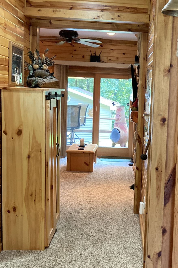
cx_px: 156
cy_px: 130
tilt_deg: -4.6
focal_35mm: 51
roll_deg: -1.9
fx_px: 378
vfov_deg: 38.9
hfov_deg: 25.7
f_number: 1.8
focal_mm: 3.99
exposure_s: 1/40
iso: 250
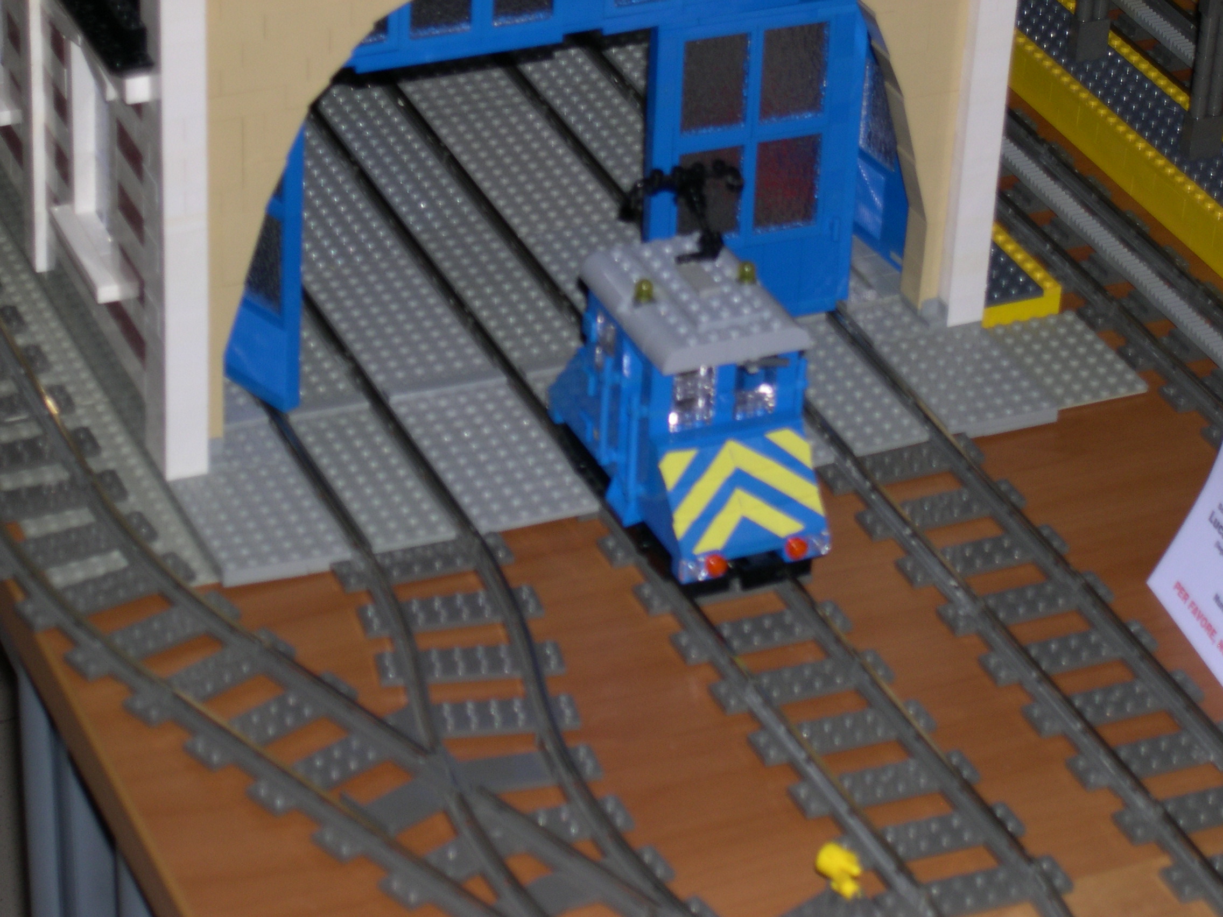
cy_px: 458
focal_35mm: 114
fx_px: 4028
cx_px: 612
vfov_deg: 13.0
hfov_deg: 17.3
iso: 115
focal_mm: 24
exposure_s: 1/60
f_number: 4.9
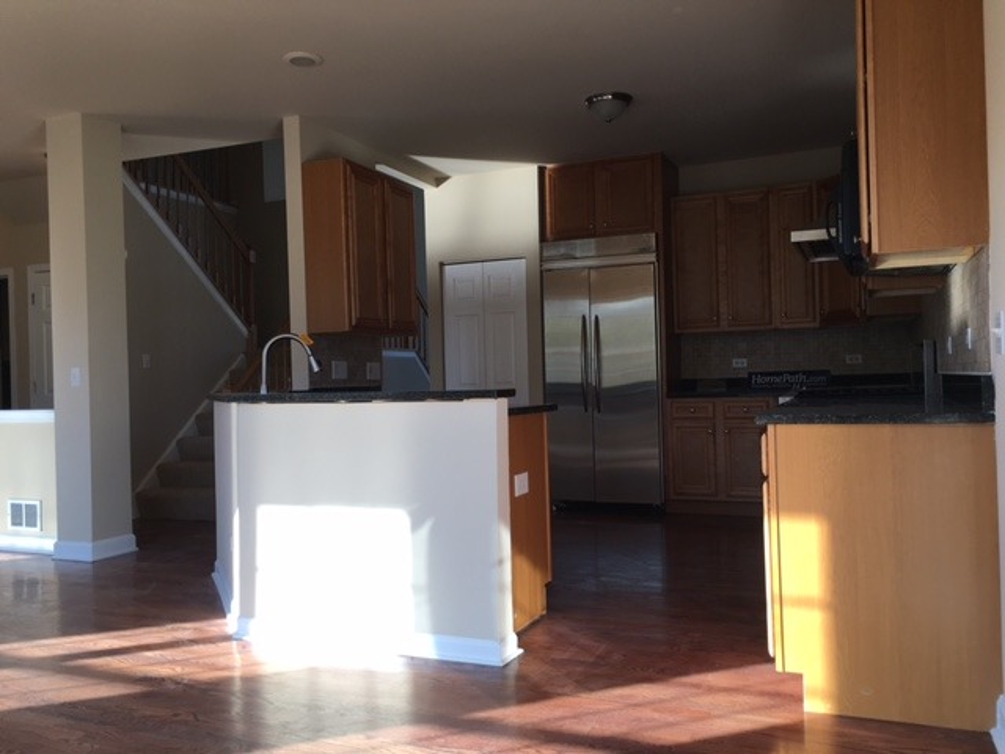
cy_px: 377
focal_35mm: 29
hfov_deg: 61.7
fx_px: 842
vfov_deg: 48.2
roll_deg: +1.0
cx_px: 502
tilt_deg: -0.2
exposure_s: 1/152
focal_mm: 4.15
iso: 25
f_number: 2.2
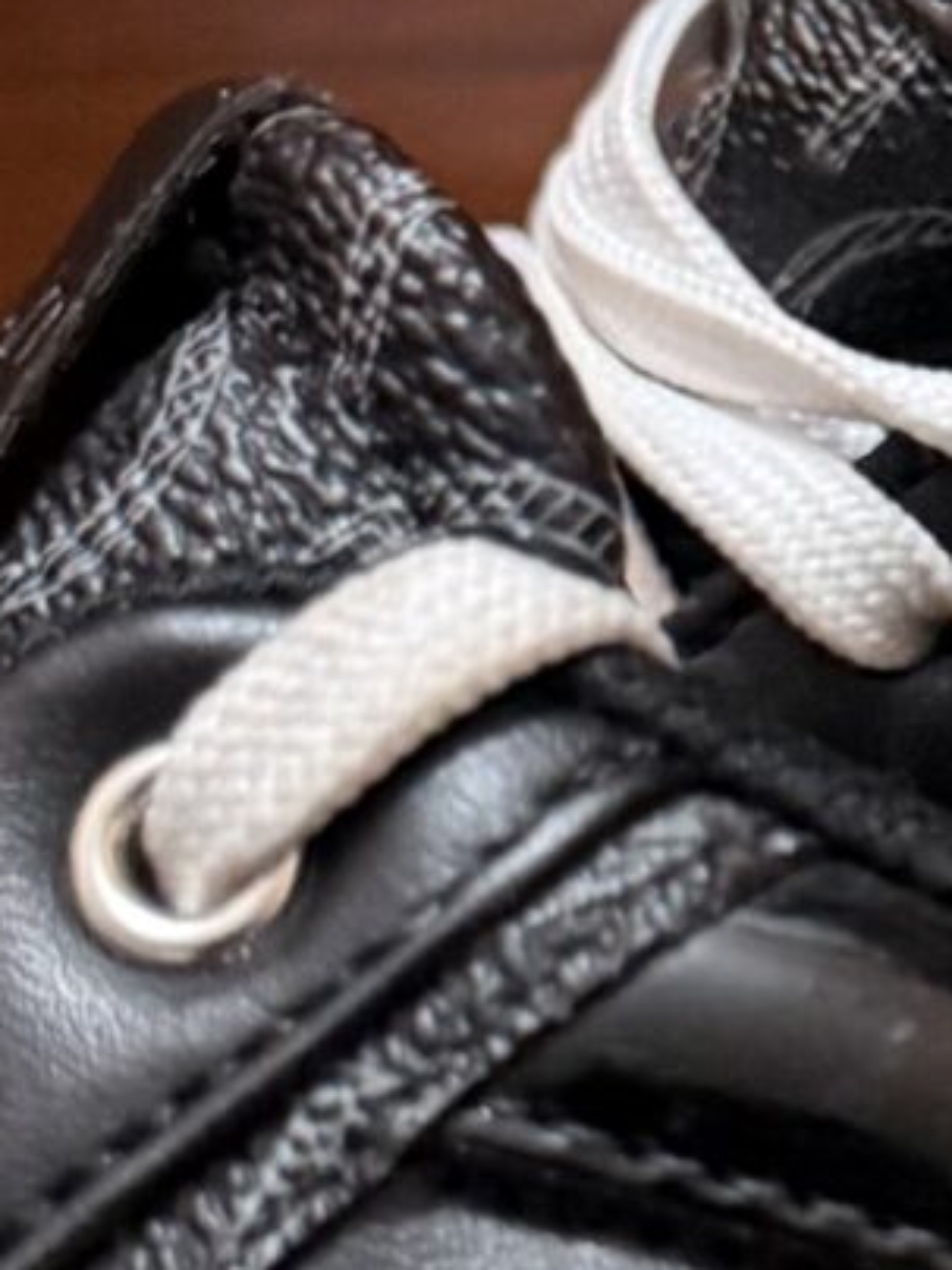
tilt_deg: -28.0
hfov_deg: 9.4
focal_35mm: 152
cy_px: 626
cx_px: 1533
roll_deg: +7.8
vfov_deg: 13.0
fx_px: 5574
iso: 400
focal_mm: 6.76
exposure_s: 1/50
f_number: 1.78
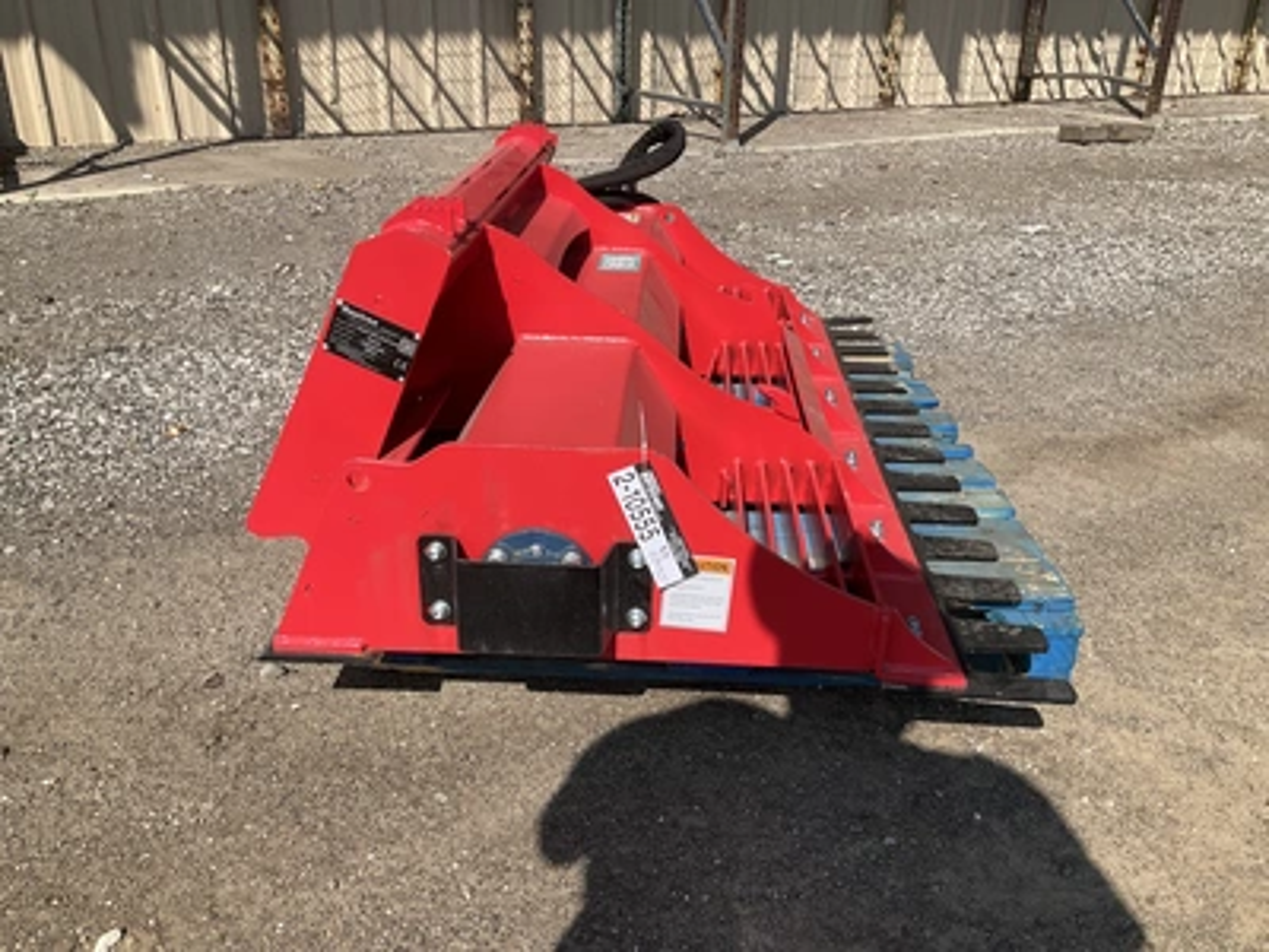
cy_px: 476
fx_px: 1063
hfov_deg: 61.7
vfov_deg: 48.2
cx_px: 634
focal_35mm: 29
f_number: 1.8
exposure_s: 1/1730
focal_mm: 3
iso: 25
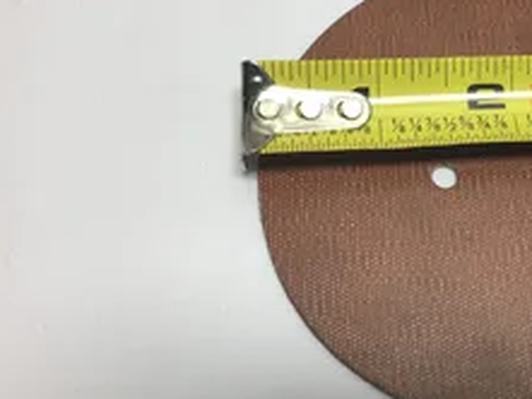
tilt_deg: -66.4
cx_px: 450
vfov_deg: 26.1
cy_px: 156
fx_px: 861
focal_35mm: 56
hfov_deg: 33.0
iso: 32
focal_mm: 3.3
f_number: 2.4
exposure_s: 1/120
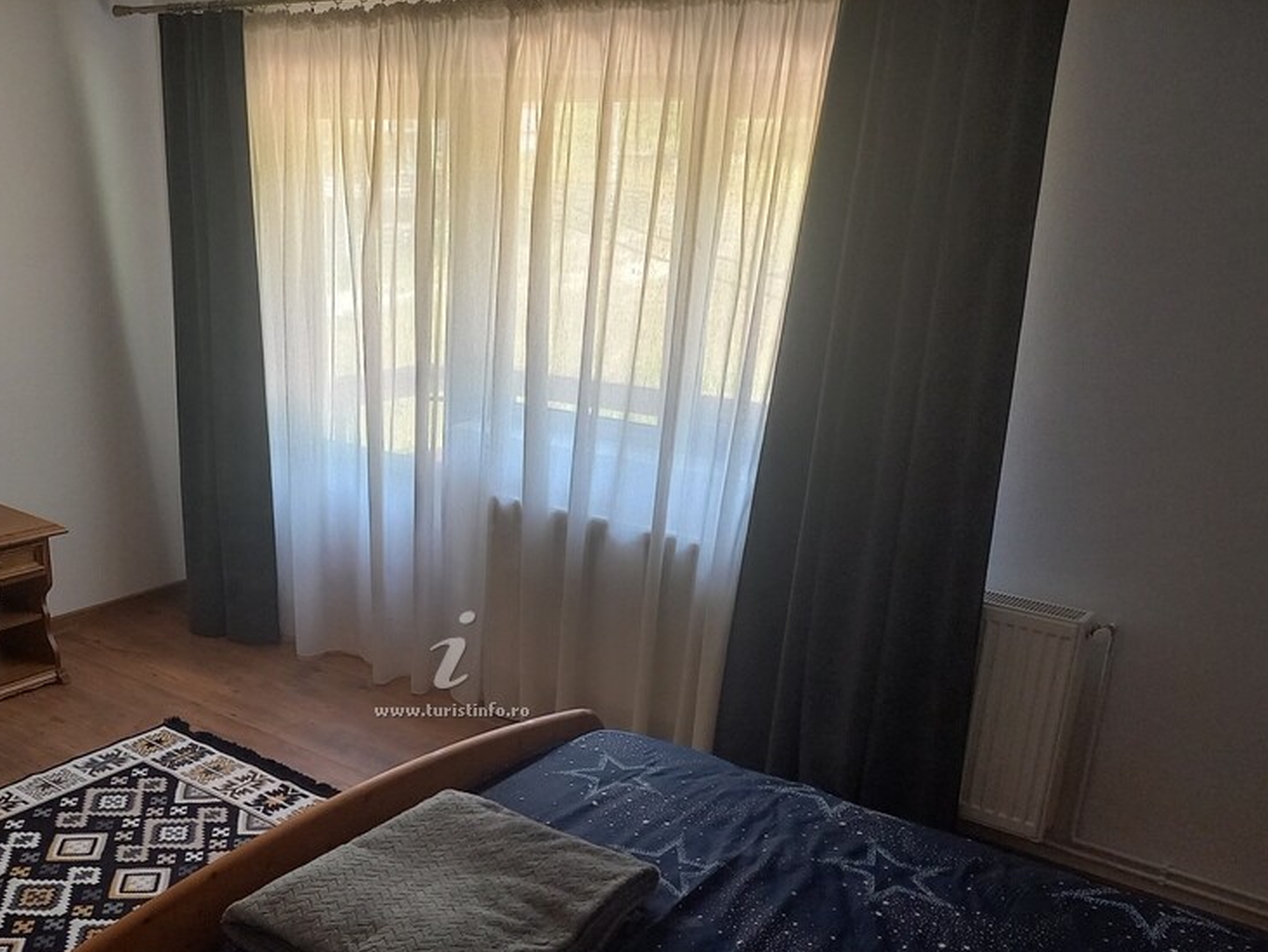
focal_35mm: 35
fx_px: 1283
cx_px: 453
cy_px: 662
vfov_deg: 40.0
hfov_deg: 51.9
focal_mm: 4.65
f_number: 1.8
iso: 320
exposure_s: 1/50
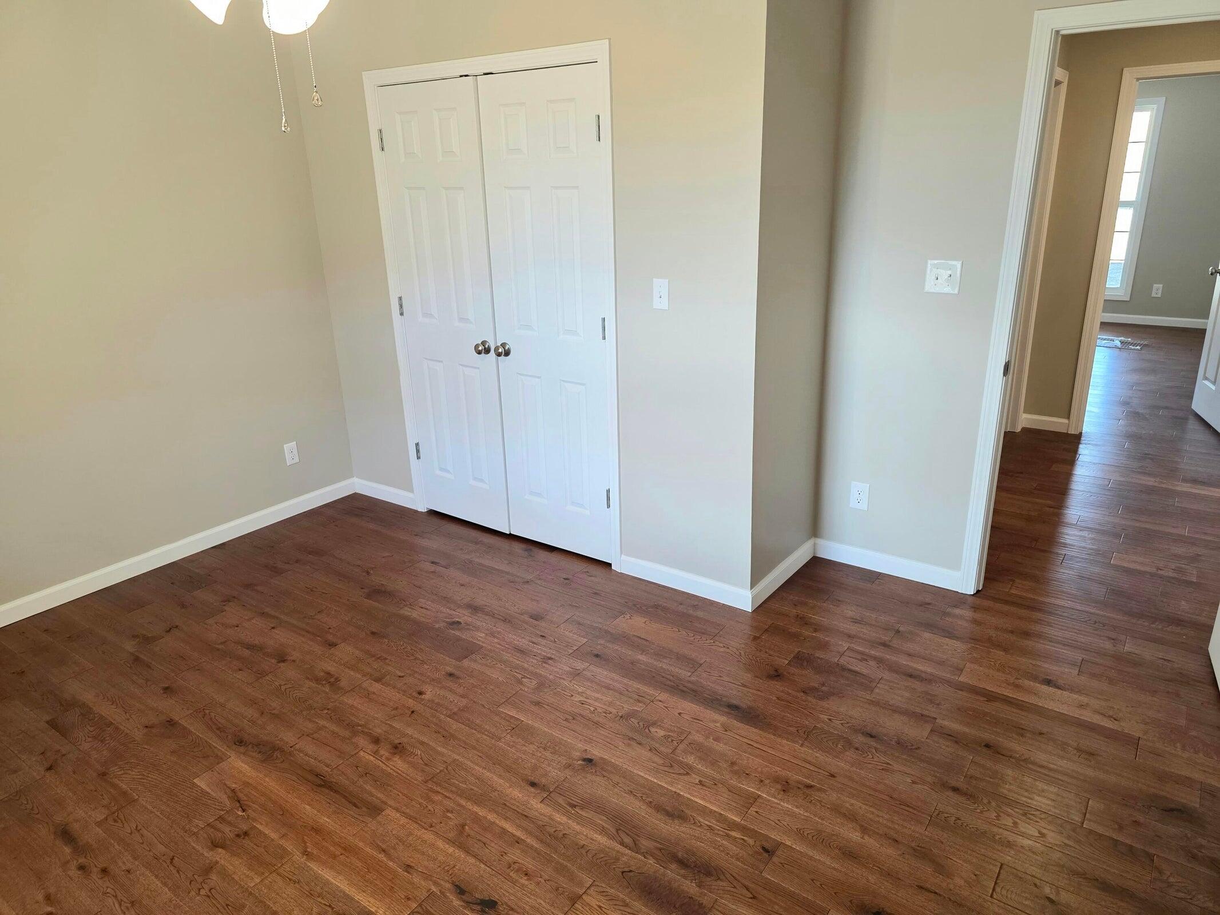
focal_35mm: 23
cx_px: 610
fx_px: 811
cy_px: 458
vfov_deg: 58.9
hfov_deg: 73.9
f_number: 1.7
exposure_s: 1/120
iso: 200
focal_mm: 6.3
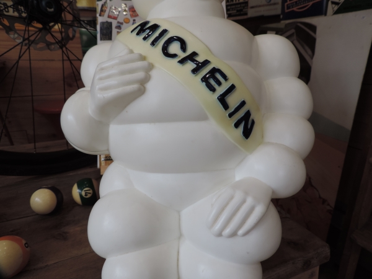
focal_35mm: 24
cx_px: 186
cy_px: 140
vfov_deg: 56.8
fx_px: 258
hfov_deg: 71.6
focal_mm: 4.3
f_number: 3
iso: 80
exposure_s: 1/60
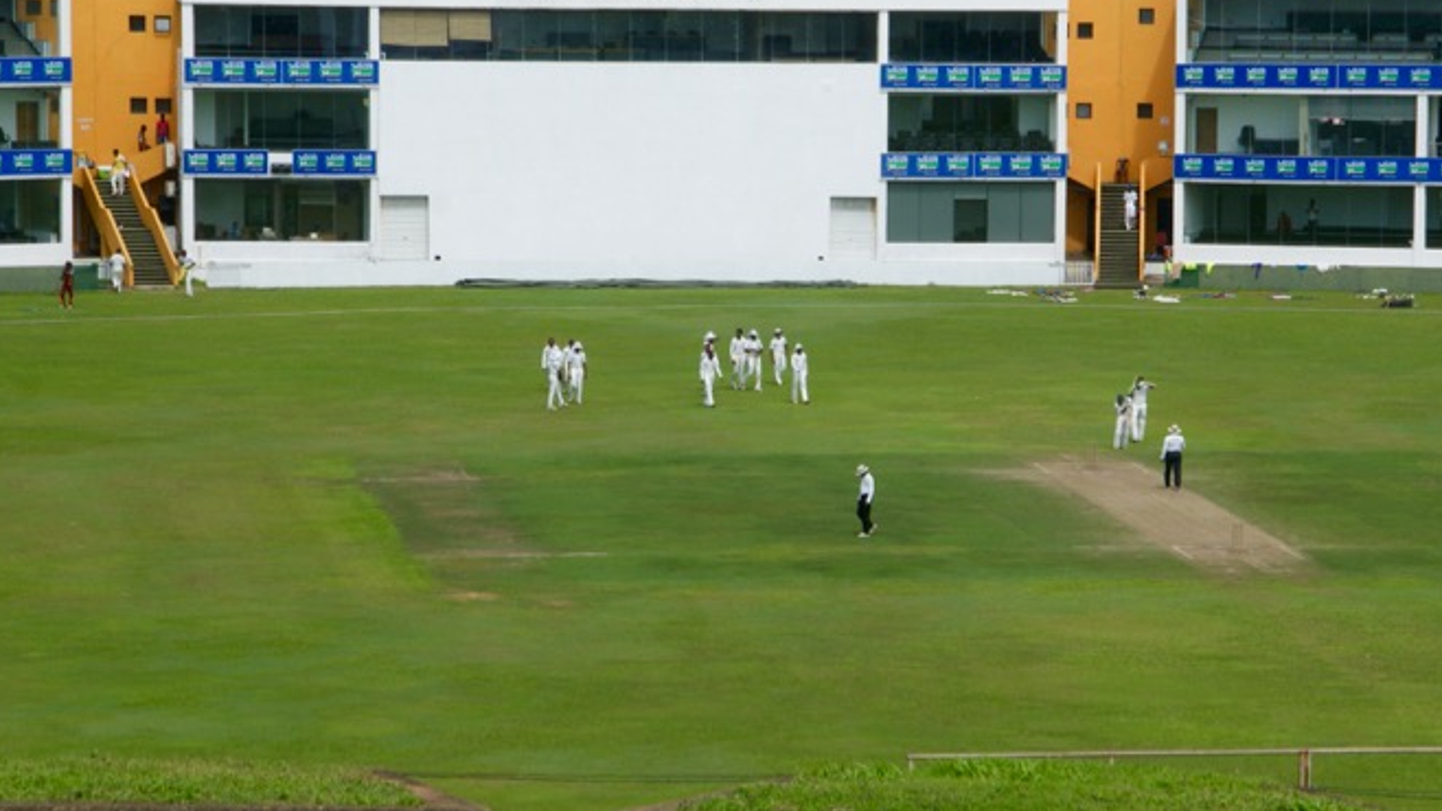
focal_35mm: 172
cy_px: 378
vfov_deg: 7.1
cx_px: 852
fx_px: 6576
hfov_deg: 12.5
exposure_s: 1/200
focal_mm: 90
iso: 100
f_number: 11
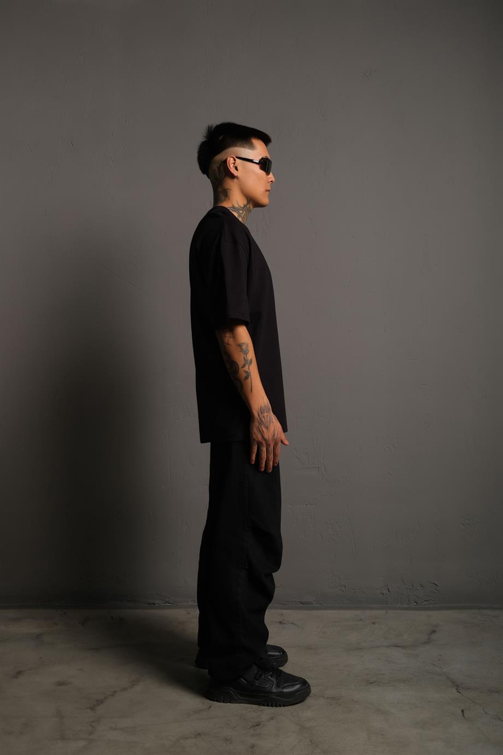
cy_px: 378
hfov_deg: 37.9
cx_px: 252
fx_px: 733
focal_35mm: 35
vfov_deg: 54.4
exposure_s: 1/160
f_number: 5
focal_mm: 23.3
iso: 160
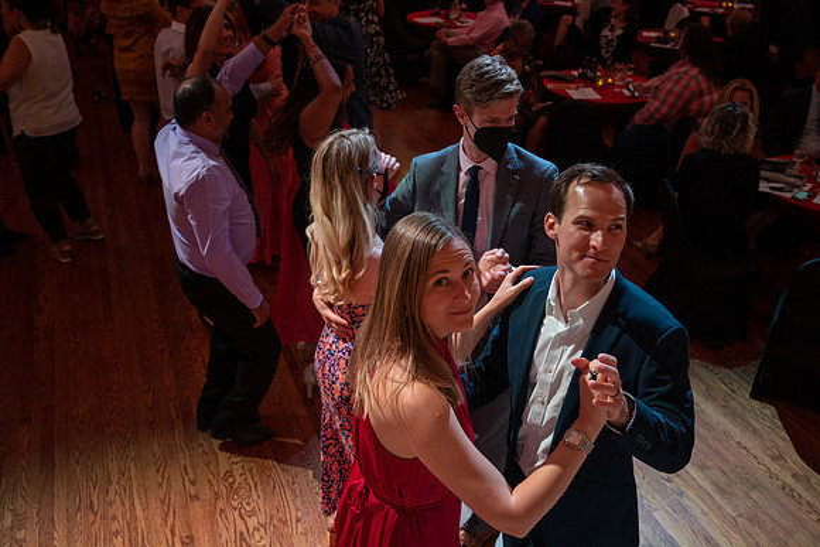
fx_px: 776
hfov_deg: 55.7
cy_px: 274
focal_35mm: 34
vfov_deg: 38.8
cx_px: 410
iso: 1600
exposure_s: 1/200
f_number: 4
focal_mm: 34
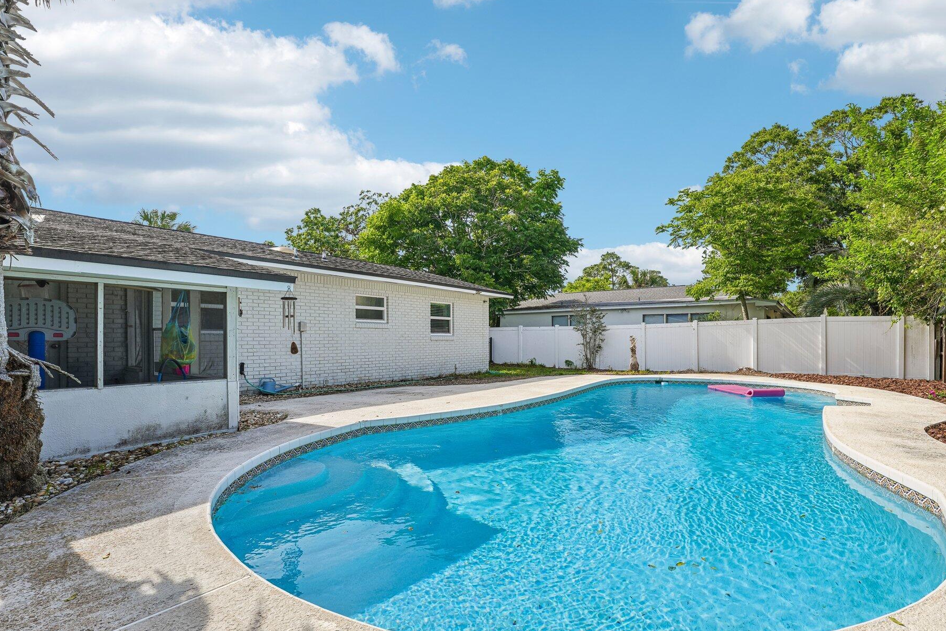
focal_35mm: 16
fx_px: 420
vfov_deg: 73.6
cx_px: 538
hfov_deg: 96.1
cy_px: 341
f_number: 11
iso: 100
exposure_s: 1/50
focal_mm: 14
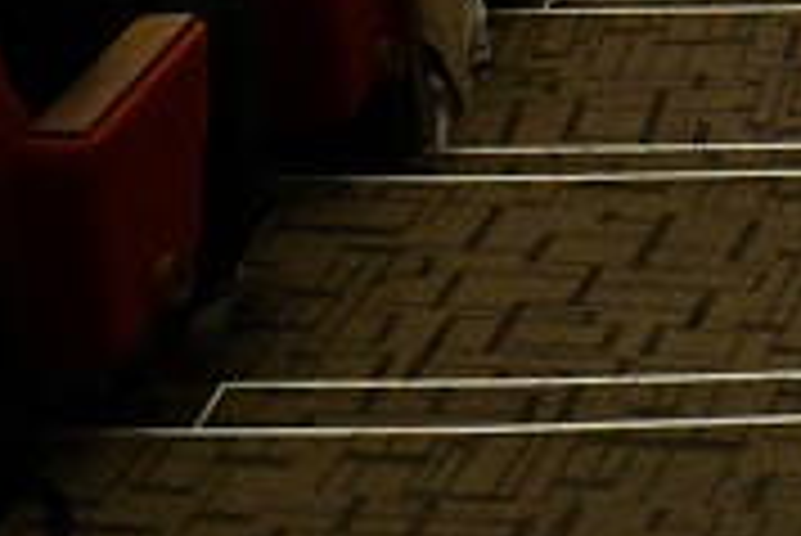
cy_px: -1302
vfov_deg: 7.0
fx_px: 3719
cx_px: 1771
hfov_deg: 10.8
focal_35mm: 167
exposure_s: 1/100
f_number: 4
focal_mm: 24
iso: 1600
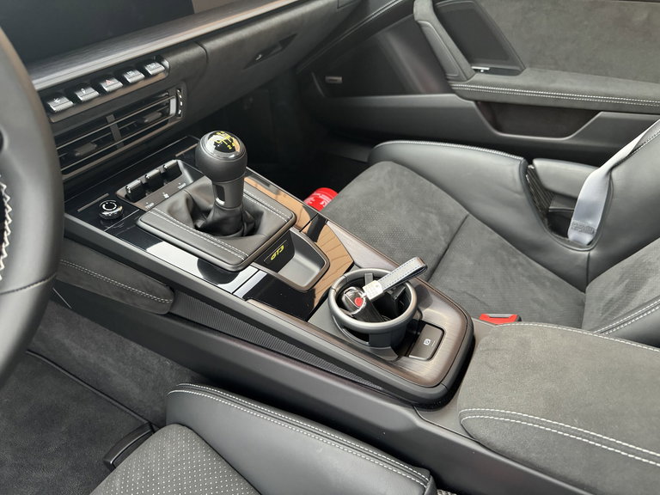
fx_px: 458
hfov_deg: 71.6
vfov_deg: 56.8
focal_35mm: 24
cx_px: 330
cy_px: 248
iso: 640
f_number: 1.78
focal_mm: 6.86
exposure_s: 1/40
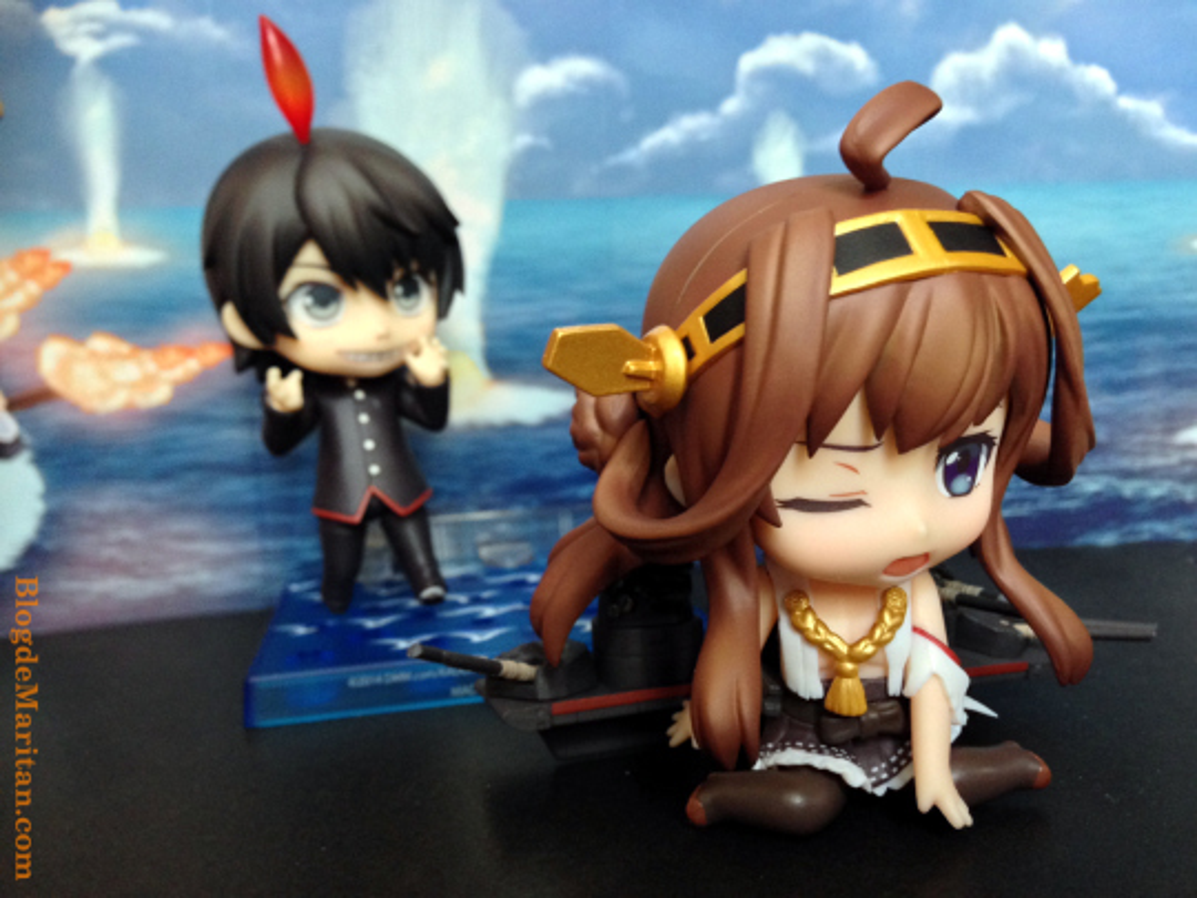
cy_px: 449
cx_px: 598
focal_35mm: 33
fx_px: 1141
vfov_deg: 42.9
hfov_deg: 55.4
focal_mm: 4.12
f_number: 2.4
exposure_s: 1/20
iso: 250
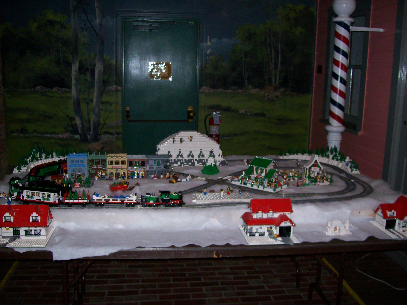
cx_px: 204
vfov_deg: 39.6
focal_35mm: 36
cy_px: 152
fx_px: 423
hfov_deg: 51.4
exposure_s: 1/64
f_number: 2.7
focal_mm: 6
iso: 200
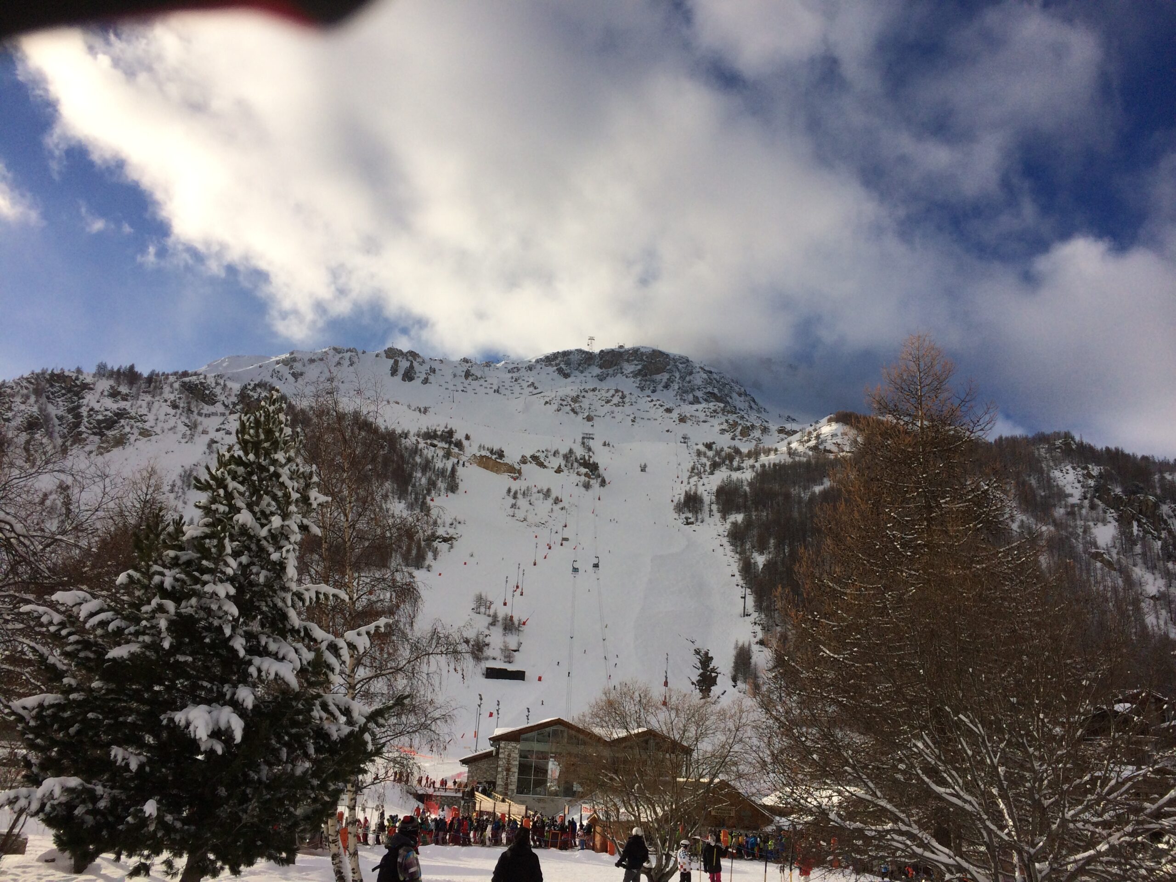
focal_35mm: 30
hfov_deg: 60.0
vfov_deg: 46.8
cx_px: 588
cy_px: 441
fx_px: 1019
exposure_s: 1/5882
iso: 40
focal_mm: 4.12
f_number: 2.2
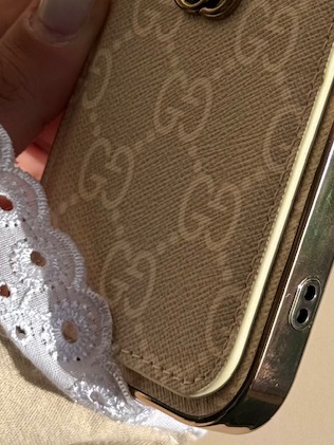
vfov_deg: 13.3
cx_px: 254
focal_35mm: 146
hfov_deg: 10.1
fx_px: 1877
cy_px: -18
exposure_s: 1/5208
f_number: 1.78
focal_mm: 6.76
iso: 100
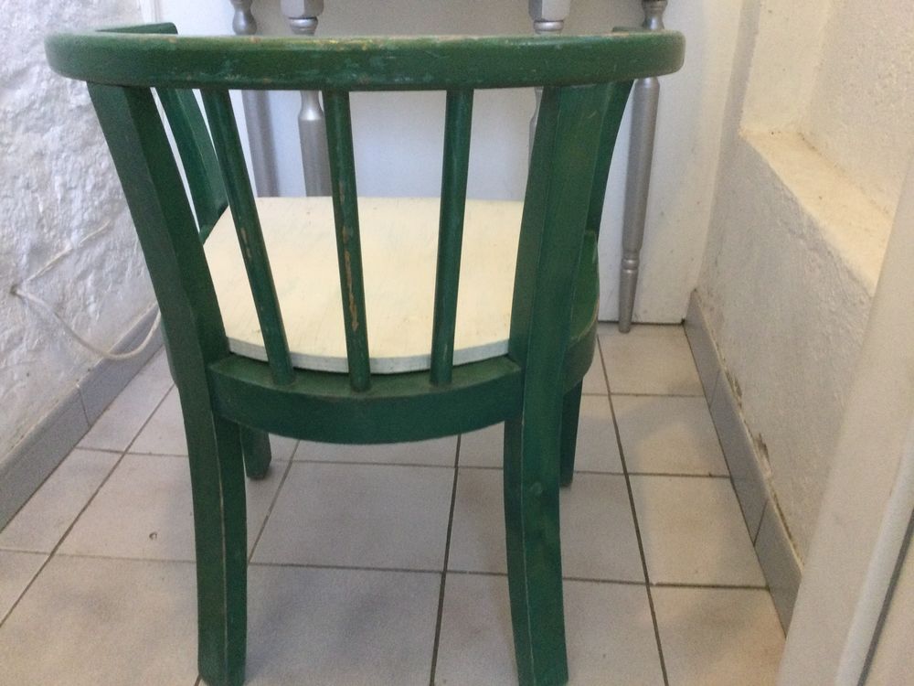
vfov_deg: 45.4
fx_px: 819
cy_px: 343
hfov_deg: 58.4
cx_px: 457
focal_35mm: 31
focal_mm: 3.3
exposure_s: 1/33
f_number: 2.4
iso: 200
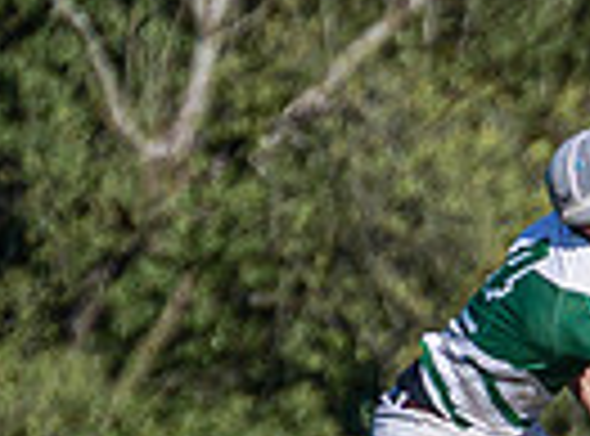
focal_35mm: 4711
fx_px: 79929
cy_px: 1333
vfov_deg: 0.3
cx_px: 1317
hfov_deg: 0.4
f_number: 5.6
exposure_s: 1/2500
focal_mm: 400
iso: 400
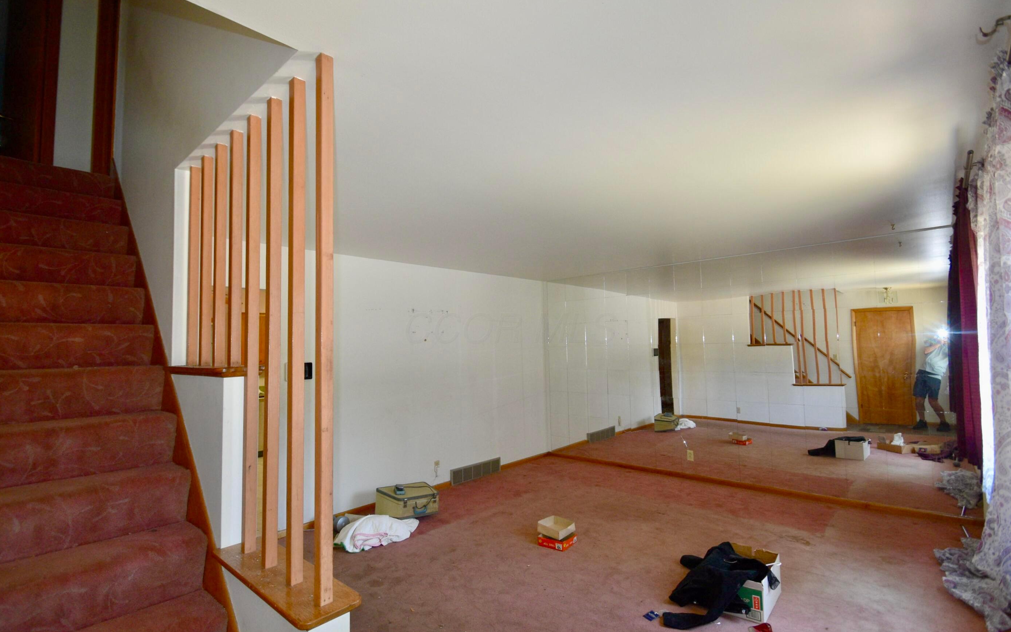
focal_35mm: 16
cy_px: 328
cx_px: 510
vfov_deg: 71.2
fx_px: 441
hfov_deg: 97.8
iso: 800
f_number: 5
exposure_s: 1/100
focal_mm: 10
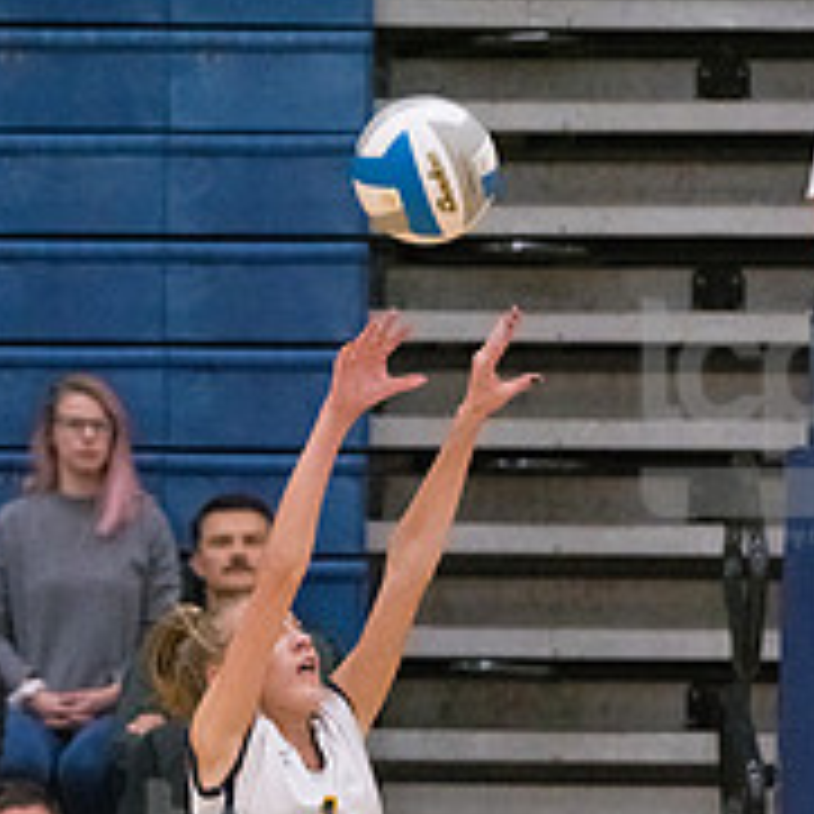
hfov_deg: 5.7
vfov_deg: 5.7
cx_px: 252
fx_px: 8141
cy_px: 904
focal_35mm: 306
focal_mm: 145
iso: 8000
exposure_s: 1/1000
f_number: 4.5
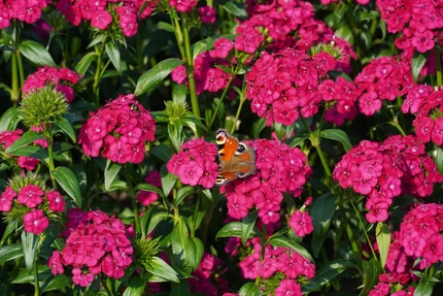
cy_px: 150
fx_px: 2579
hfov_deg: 9.8
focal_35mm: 210
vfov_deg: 6.6
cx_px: 216
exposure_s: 1/1250
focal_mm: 135
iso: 1000
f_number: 8
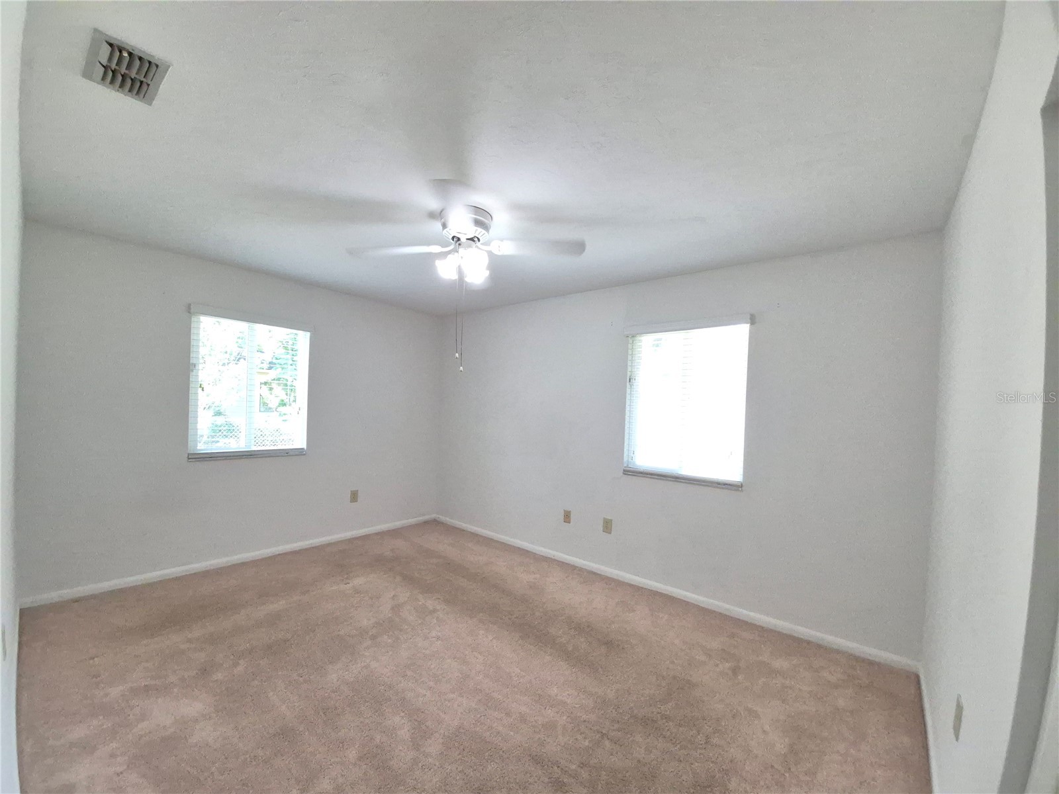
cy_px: 397
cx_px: 530
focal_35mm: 13
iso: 250
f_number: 2.2
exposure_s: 1/100
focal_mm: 1.74
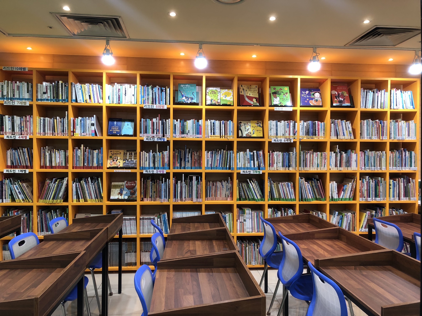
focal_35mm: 28
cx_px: 211
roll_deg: +0.6
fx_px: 341
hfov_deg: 63.4
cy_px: 158
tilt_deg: +0.3
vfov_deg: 49.7
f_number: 1.8
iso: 40
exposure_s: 1/24
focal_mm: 4
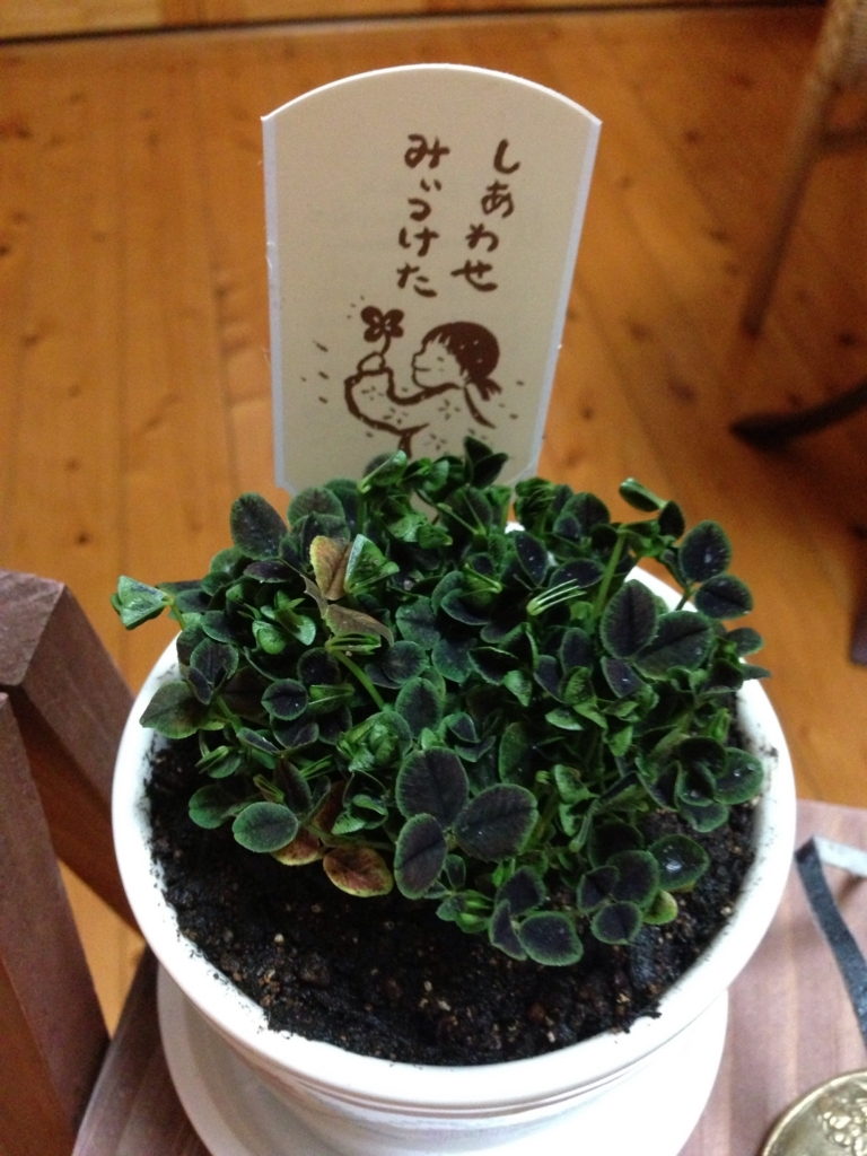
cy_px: 578
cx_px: 434
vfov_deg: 55.4
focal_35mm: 33
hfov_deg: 42.9
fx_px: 1102
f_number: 2.4
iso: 640
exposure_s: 1/15
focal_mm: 4.13
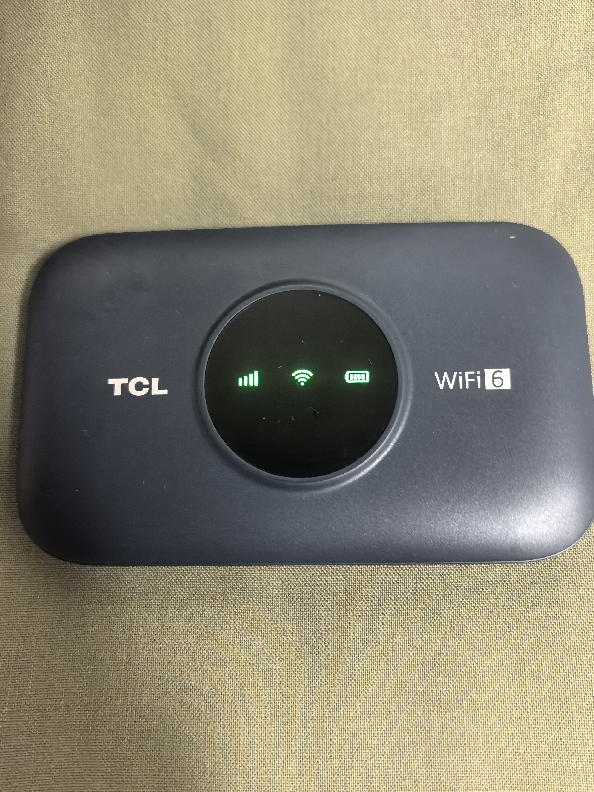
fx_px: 618
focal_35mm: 27
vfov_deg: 65.3
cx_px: 297
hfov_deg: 51.4
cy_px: 396
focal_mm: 6.98
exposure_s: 1/100
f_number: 2
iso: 3200
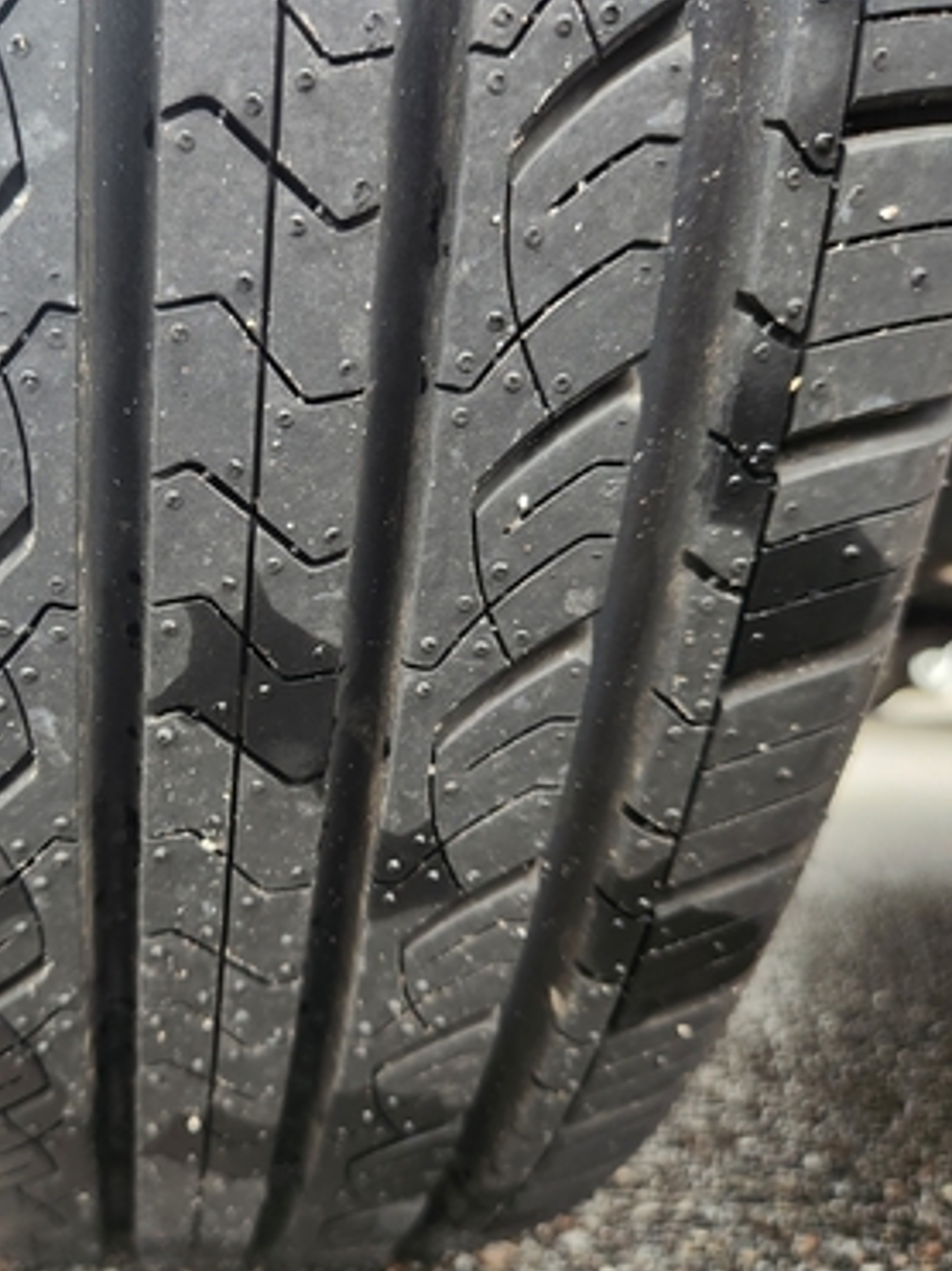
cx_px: 247
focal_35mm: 31
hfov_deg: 44.0
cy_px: 639
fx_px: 1137
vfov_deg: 58.4
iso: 160
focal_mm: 5.4
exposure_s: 1/180
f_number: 1.8
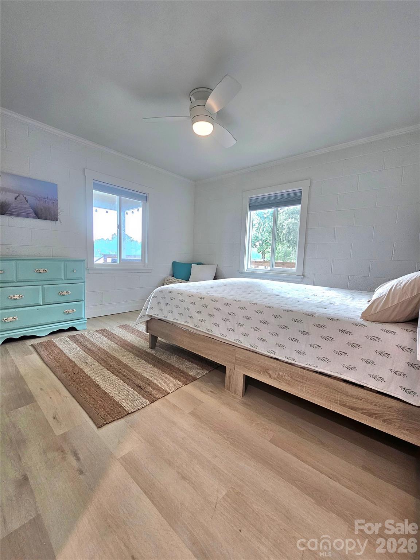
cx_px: 210
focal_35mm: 13
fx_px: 210
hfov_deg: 89.9
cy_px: 280
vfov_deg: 106.2
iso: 100
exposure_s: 1/60.2
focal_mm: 2.2
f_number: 2.2
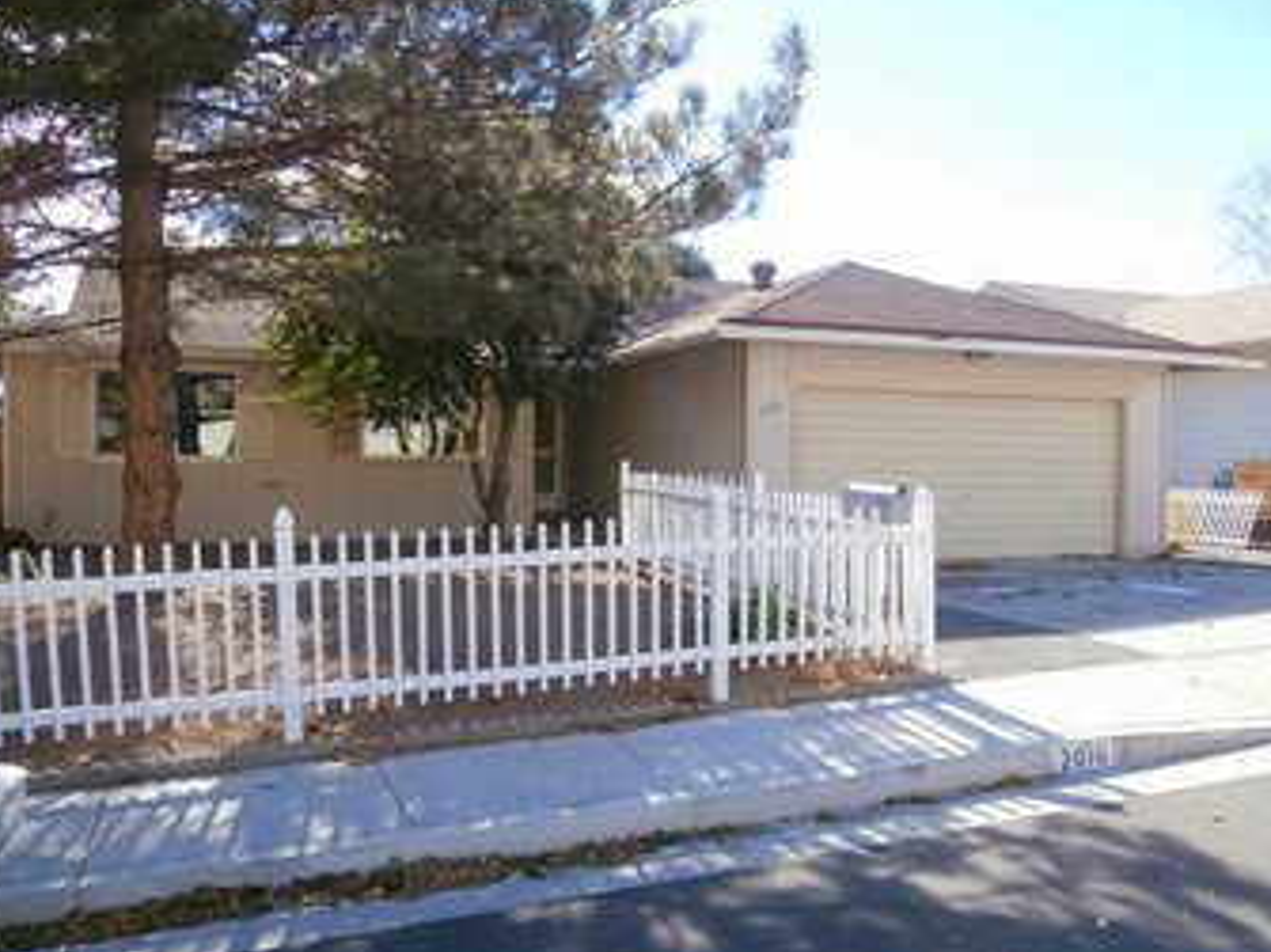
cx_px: 626
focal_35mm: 31
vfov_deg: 45.4
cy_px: 470
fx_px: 1138
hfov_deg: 58.4
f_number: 3.5
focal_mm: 5.36
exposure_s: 1/320
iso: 100
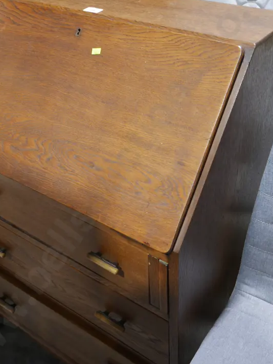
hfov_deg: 31.5
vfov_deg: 41.2
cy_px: 176
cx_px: 115
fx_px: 484
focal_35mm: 46
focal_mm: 16
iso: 400
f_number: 3.6
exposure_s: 1/60
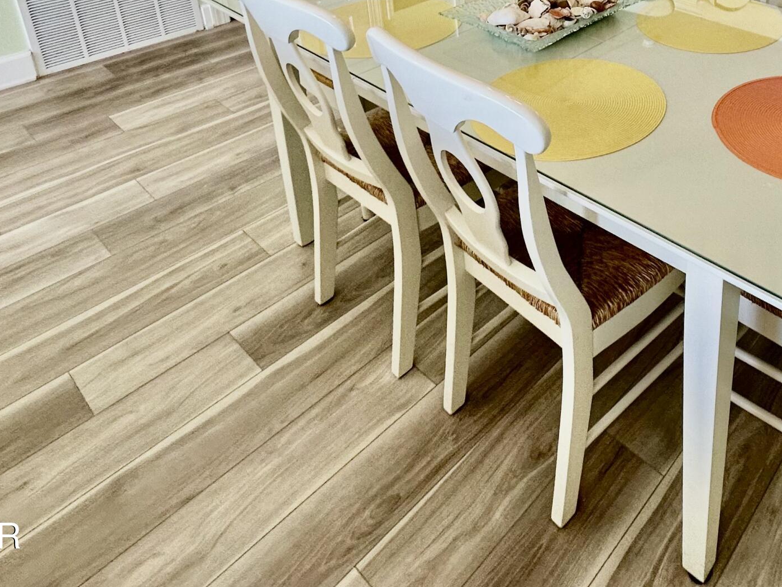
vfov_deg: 39.6
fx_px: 678
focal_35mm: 30
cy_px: -35
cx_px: 647
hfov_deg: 54.9
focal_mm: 2.22
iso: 125
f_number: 2.2
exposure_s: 1/120
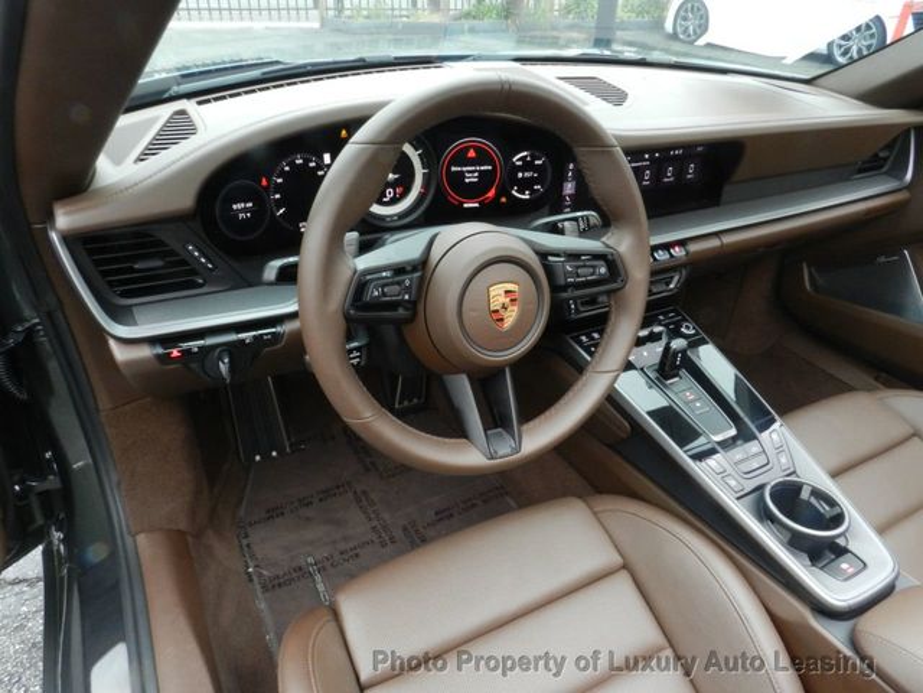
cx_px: 462
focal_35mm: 23
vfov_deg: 58.9
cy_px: 346
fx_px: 613
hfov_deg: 73.9
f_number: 8
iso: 360
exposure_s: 1/25
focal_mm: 4
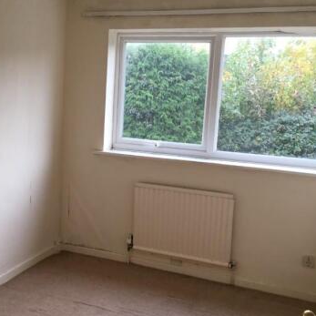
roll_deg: -3.4
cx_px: 112
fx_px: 475
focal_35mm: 46
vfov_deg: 36.8
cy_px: 154
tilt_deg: -8.1
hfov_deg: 36.5
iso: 40
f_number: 2.4
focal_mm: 3.3
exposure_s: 1/100
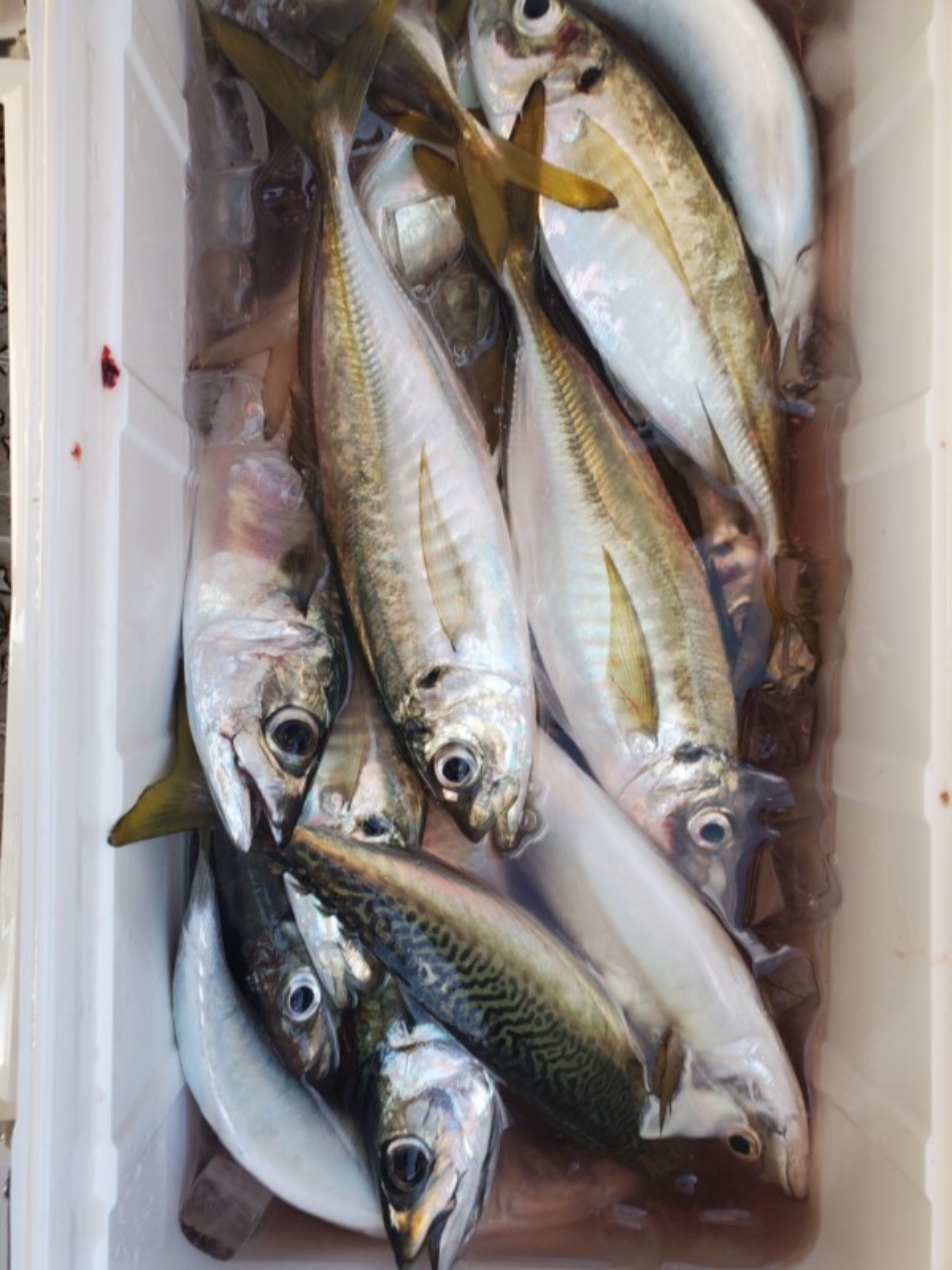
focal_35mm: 26
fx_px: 953
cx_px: 476
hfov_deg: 53.1
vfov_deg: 67.3
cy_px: 635
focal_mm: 4.3
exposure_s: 1/120
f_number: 2.4
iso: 160
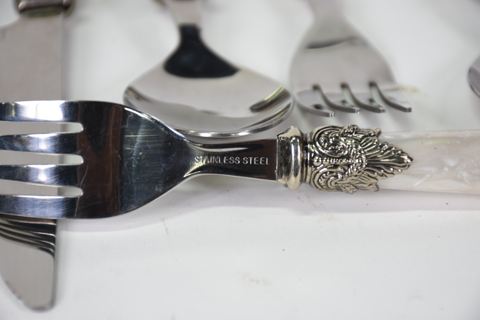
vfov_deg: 7.9
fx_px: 2320
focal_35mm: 174
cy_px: 160
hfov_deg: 11.8
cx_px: 240
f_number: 7.1
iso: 200
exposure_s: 1/13
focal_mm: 116
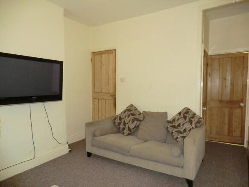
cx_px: 124
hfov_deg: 71.6
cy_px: 94
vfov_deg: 56.8
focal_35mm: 24
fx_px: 173
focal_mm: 4.3
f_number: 3.2
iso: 400
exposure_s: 1/60
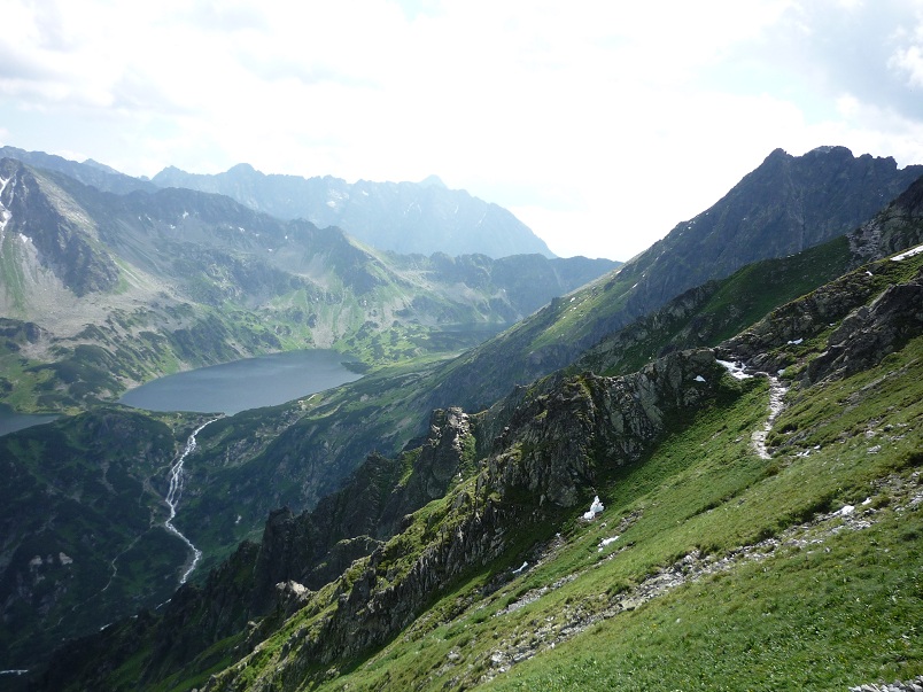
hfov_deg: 56.8
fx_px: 853
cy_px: 346
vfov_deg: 44.2
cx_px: 462
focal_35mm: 32
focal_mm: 5.2
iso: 100
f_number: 4.5
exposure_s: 1/400
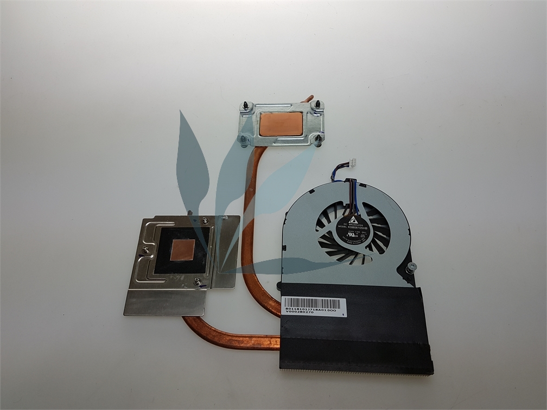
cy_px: 205
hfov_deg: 67.3
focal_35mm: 26
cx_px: 274
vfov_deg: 53.1
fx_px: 411
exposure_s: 1/154
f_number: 1.7
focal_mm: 4.2
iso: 40
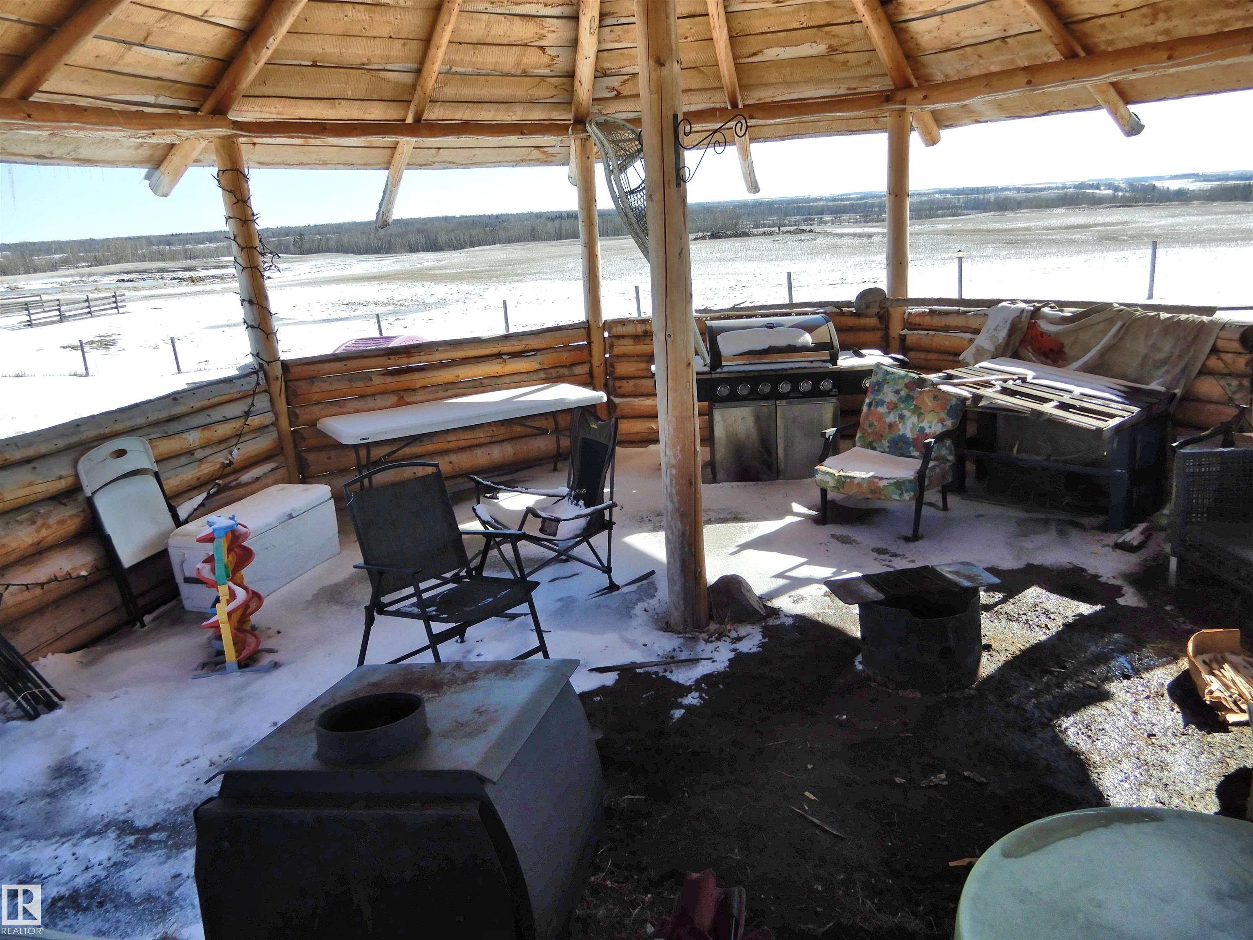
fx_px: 869
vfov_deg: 56.8
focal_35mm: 24
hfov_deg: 71.6
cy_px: 470
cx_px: 626
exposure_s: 1/800
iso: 80
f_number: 3.4
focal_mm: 4.3
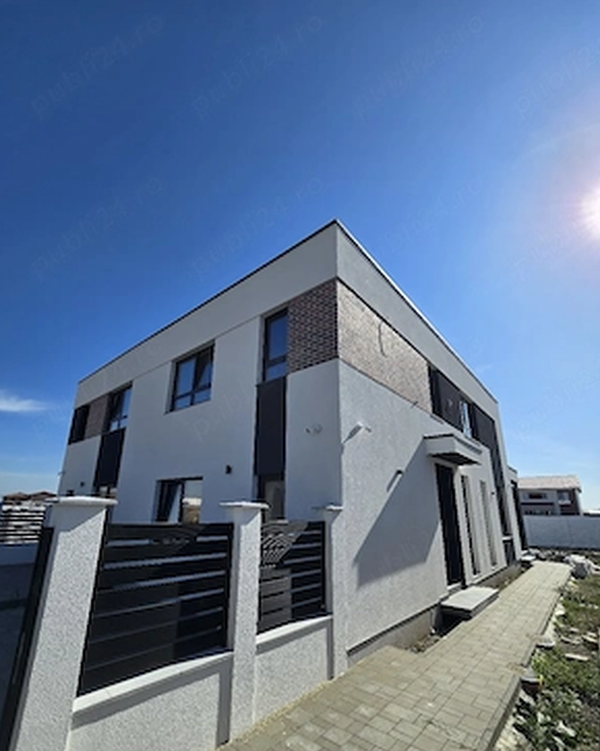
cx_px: 298
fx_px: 311
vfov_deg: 100.4
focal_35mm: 14
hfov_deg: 87.9
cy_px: 412
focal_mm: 2.2
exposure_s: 1/3333
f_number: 2.2
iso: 50
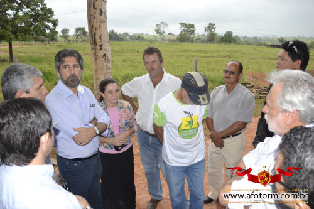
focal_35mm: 30
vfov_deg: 43.6
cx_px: 157
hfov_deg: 61.9
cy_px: 104
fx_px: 262
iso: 100
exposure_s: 1/200
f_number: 5.6
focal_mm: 20
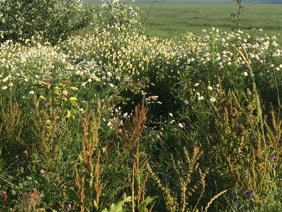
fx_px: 790
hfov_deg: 20.0
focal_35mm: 97
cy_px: -31
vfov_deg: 14.8
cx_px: 46
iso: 32
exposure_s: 1/1319
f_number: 2.2
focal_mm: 4.15
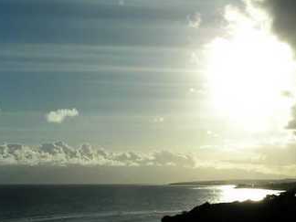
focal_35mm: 75
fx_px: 641
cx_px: 288
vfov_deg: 19.4
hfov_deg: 24.9
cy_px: 189
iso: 50
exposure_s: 1/1000
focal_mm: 5.8
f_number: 8
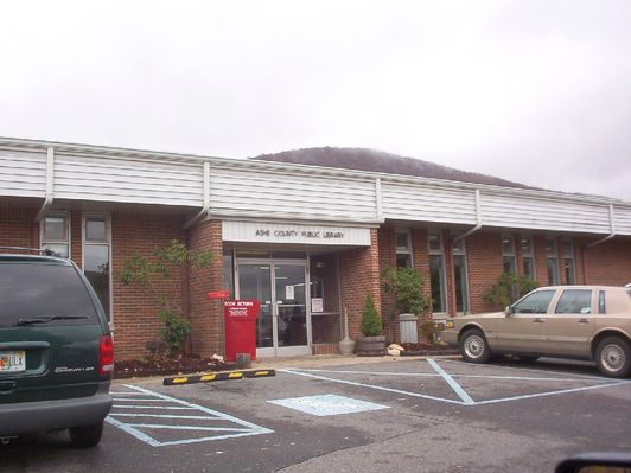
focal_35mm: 39
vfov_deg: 36.8
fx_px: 711
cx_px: 316
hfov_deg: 47.9
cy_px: 236
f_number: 4.5
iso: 100
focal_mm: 6
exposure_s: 1/273
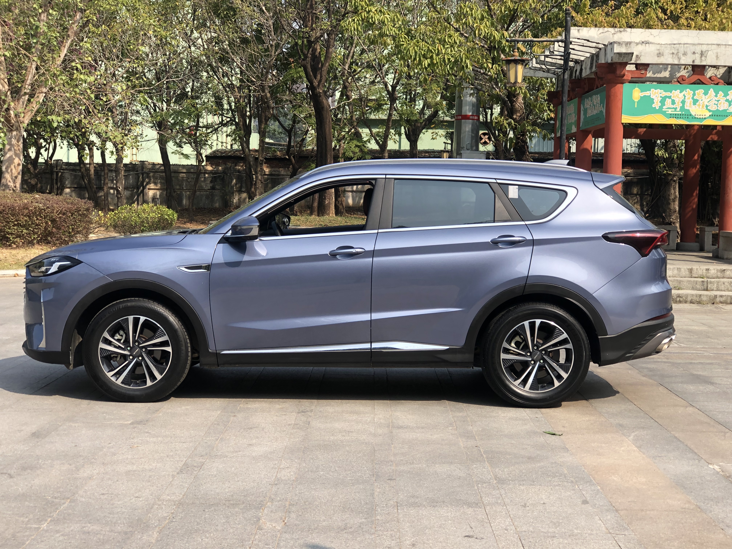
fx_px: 1205
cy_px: 274
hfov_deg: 33.8
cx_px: 366
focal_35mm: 57
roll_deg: -2.0
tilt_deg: -1.5
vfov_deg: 25.7
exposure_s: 1/489
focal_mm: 6.6
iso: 20
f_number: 2.8
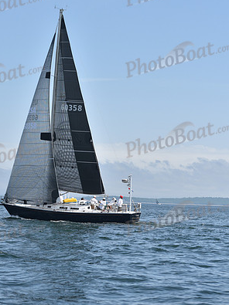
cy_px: 109
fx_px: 1059
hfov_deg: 12.3
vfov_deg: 16.4
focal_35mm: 120
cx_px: 85
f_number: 4
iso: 200
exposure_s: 1/3200
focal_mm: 85
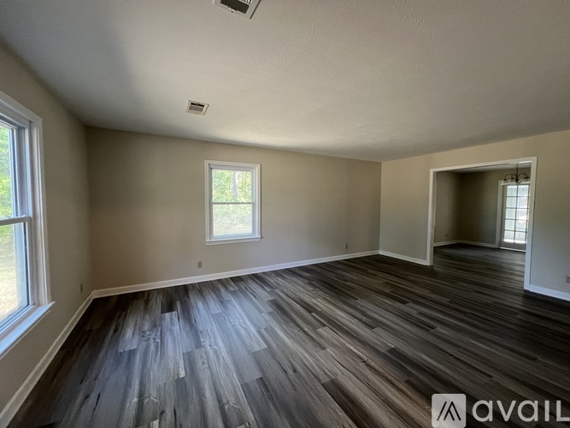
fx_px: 214
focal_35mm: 13
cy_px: 214
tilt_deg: -3.7
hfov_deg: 106.2
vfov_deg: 89.9
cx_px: 285
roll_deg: -0.5
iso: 250
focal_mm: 1.57
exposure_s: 1/60
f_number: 1.8
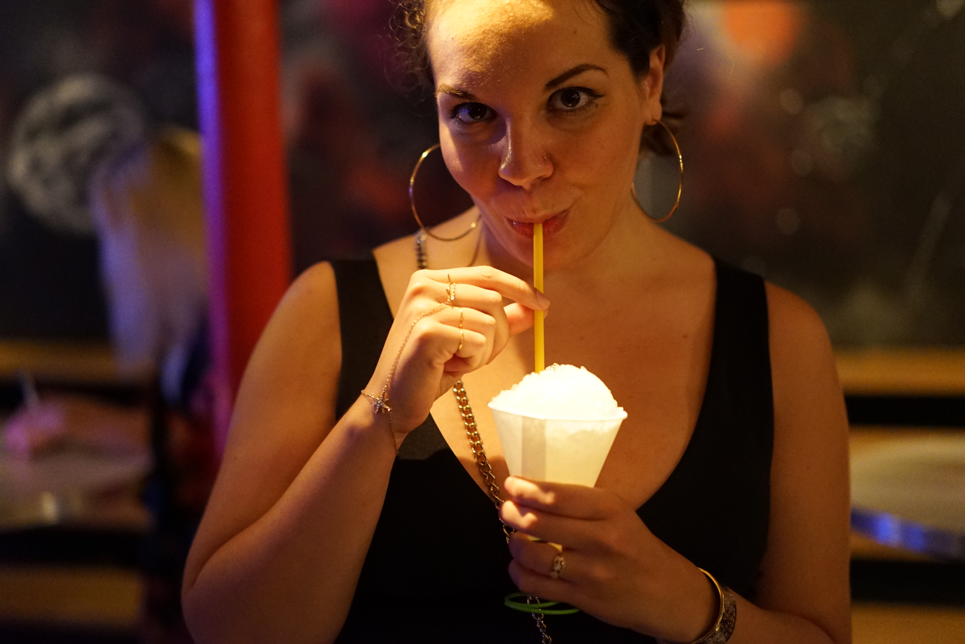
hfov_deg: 36.2
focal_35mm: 55
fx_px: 1475
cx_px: 482
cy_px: 322
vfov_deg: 24.6
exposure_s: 1/160
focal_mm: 55
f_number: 2
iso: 10000
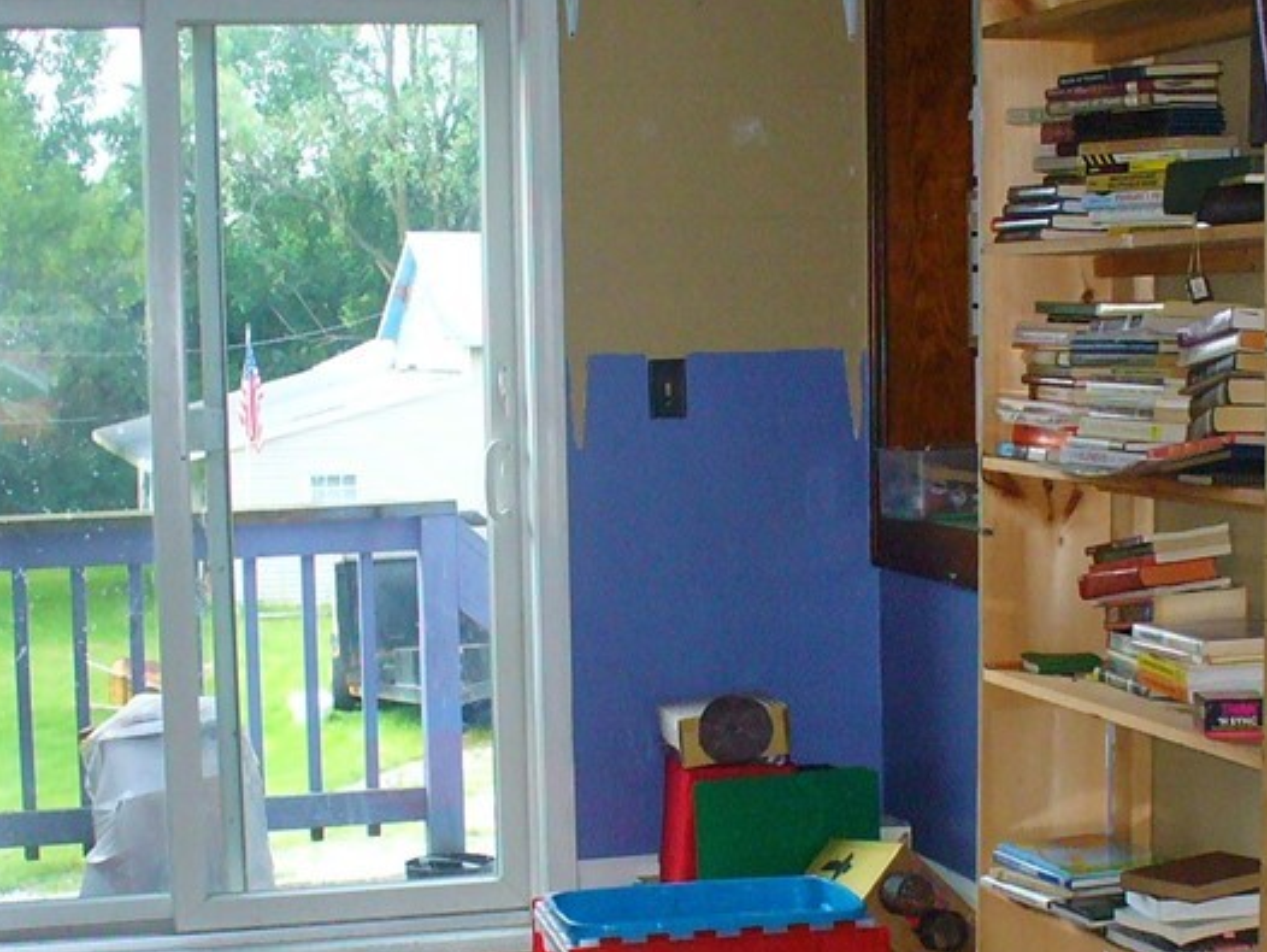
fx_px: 2637
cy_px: 672
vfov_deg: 20.3
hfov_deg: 27.0
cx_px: 674
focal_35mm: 72
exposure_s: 1/60
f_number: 2.8
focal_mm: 6.1
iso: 300
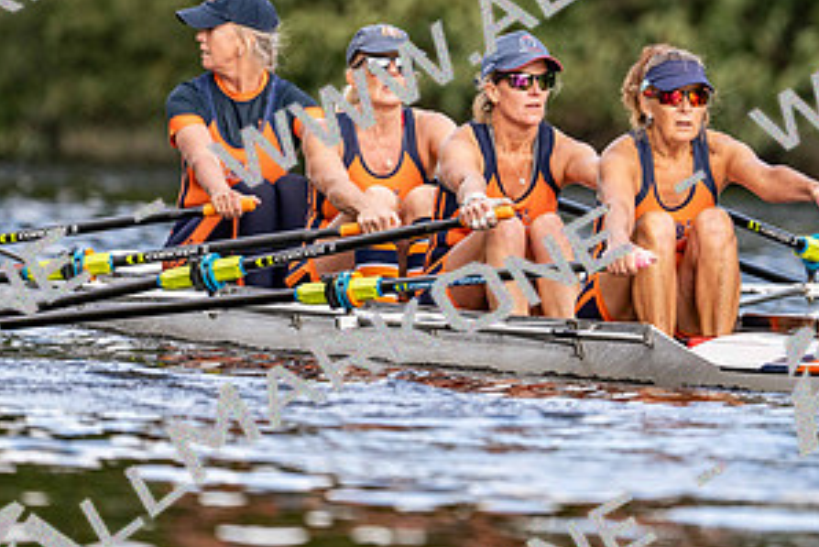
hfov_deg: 2.6
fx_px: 17707
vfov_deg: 1.8
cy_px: 197
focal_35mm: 778
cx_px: 550
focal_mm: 400
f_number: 4.5
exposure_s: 1/2000
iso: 800
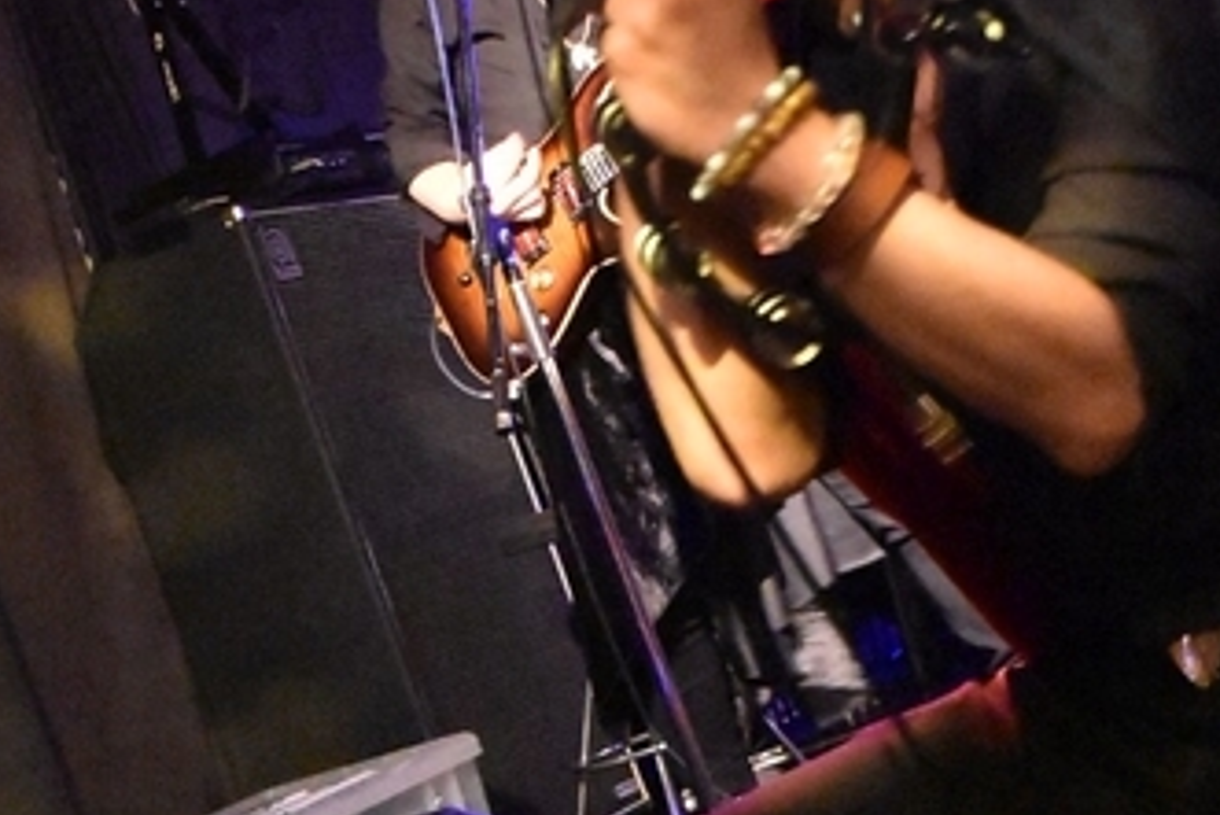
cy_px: 332
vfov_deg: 15.7
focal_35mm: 87
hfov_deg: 23.2
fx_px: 2949
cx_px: 866
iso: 10000
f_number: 3.5
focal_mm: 16
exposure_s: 1/40
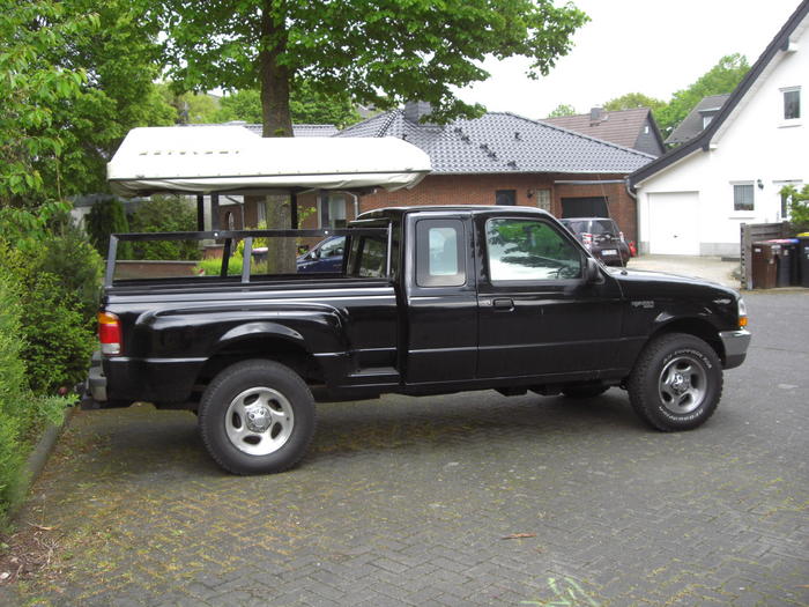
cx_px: 404
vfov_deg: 37.7
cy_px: 304
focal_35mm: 38
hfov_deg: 49.0
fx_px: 888
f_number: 2.7
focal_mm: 6.2
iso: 64
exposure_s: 1/200
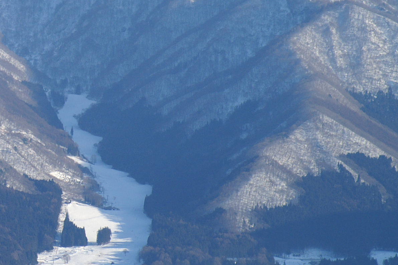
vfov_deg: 4.0
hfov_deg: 6.0
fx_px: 3756
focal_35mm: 340
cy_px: 68
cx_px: -58
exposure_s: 1/500
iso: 200
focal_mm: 90
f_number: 8
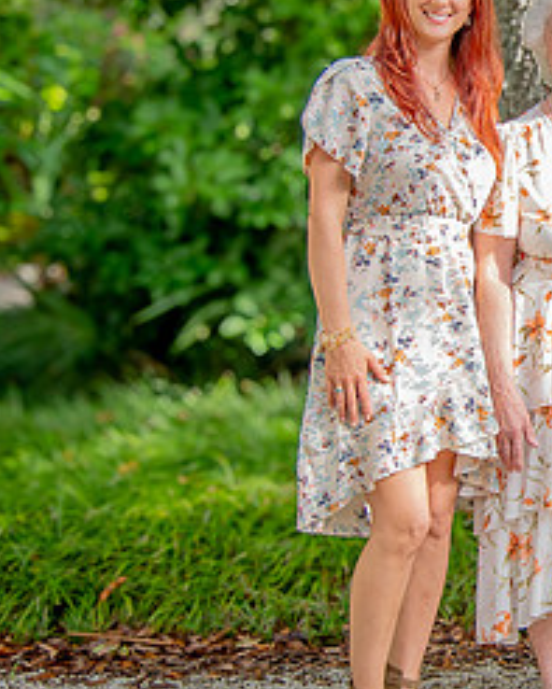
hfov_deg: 14.1
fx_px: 2102
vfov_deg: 18.6
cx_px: 787
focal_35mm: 103
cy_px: 262
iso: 500
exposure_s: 1/250
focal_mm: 44
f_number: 4
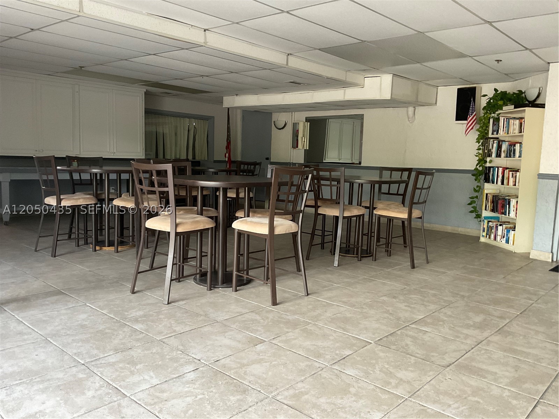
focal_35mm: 29
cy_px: 210
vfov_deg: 48.2
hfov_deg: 61.7
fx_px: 468
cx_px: 280
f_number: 1.8
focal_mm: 3
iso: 100
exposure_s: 1/60
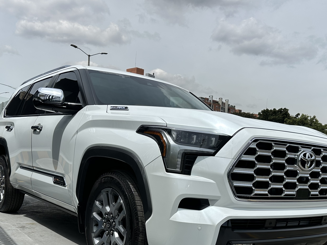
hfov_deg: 47.8
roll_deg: -4.0
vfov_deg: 35.8
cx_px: 154
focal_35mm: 39
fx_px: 368
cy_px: 190
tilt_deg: -5.5
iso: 80
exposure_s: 1/8197
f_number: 1.78
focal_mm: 6.86
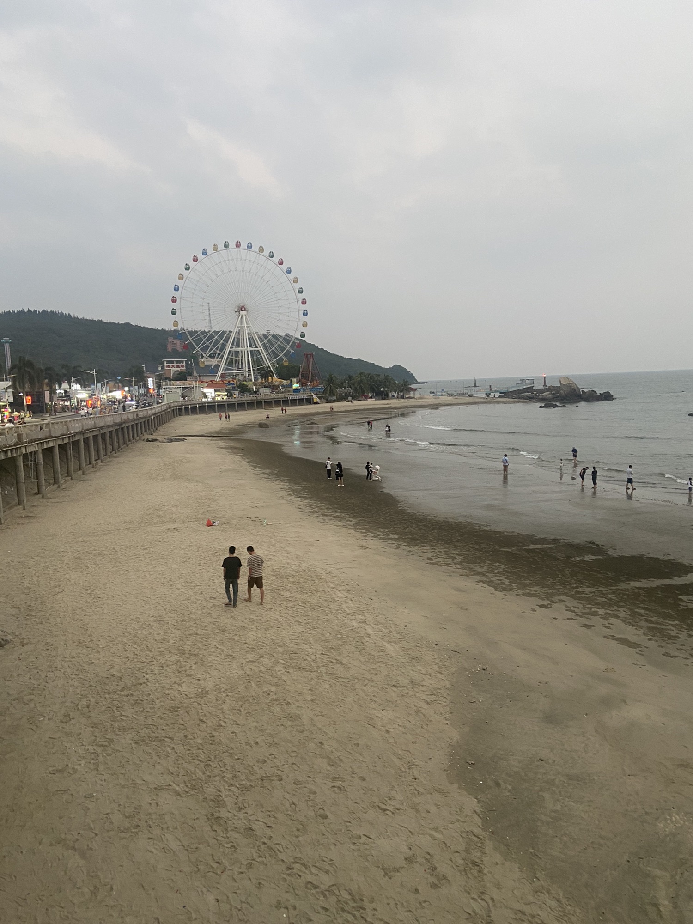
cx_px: 346
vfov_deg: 67.3
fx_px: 694
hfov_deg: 53.1
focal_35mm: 26
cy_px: 462
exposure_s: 1/50
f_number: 1.8
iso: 125
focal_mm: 4.25
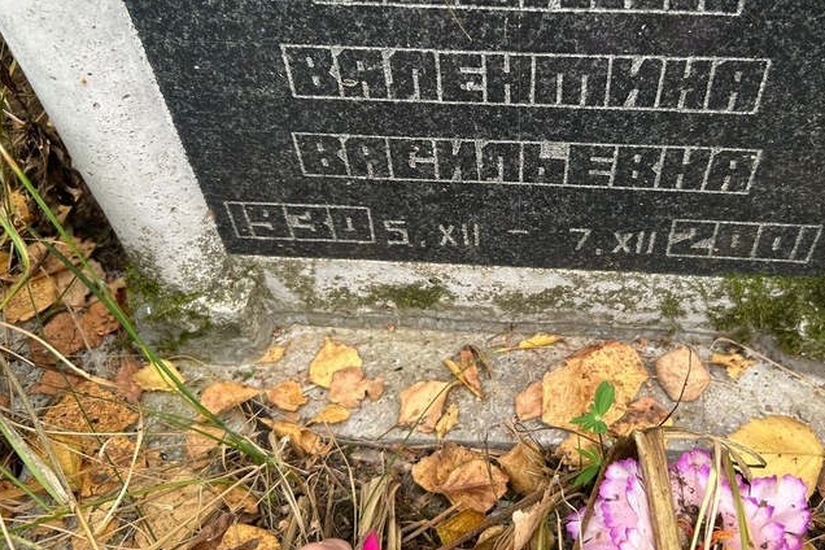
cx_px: 512
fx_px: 779
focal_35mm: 34
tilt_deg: -50.7
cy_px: 210
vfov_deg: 38.7
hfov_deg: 55.2
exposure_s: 1/227
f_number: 1.5
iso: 40
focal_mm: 5.7
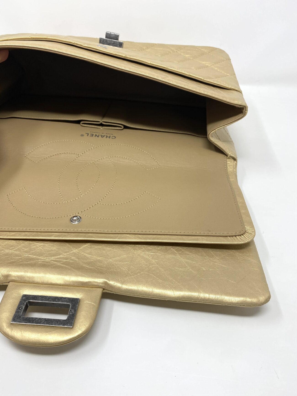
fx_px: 297
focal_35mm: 26
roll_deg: -3.1
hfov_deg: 53.1
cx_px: 148
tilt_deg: -40.7
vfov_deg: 67.3
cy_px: 198
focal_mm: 4.25
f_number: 1.8
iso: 32
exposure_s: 1/391
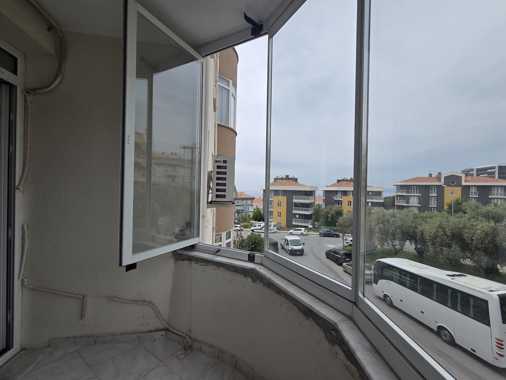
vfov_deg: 89.9
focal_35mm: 13
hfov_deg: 106.2
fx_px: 190
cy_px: 190
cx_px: 253
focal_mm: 2.2
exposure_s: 1/2105
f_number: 2.2
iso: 50
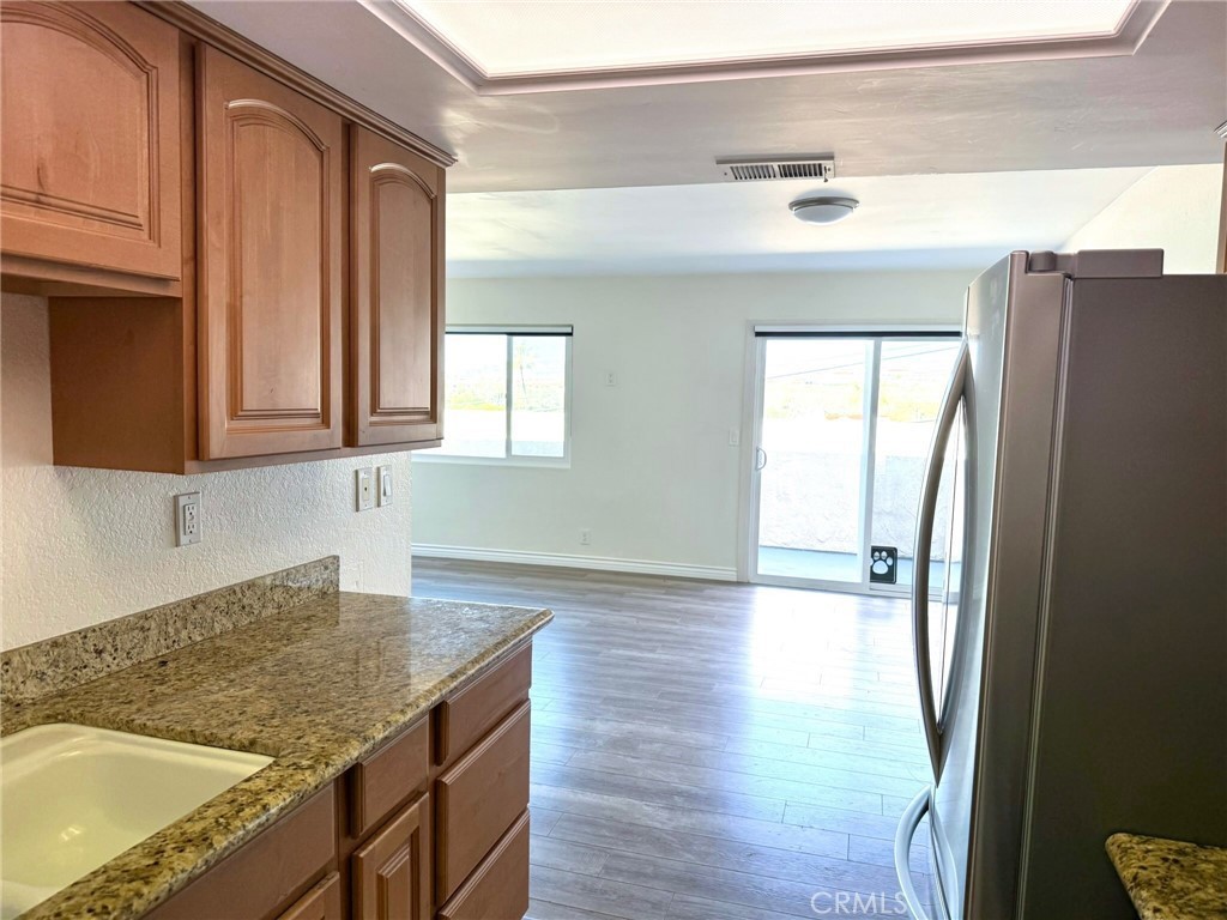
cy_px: 460
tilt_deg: -4.6
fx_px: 851
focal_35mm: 24
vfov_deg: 56.8
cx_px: 614
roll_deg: -0.7
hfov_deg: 71.6
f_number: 1.78
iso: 100
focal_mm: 6.76
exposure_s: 1/272
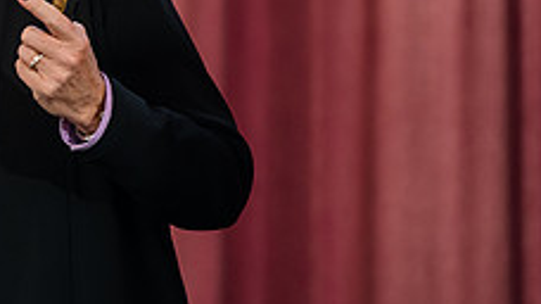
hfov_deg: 4.4
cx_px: -138
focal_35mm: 493
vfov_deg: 2.5
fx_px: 7069
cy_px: -58
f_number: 3.2
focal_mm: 185
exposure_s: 1/200
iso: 1250
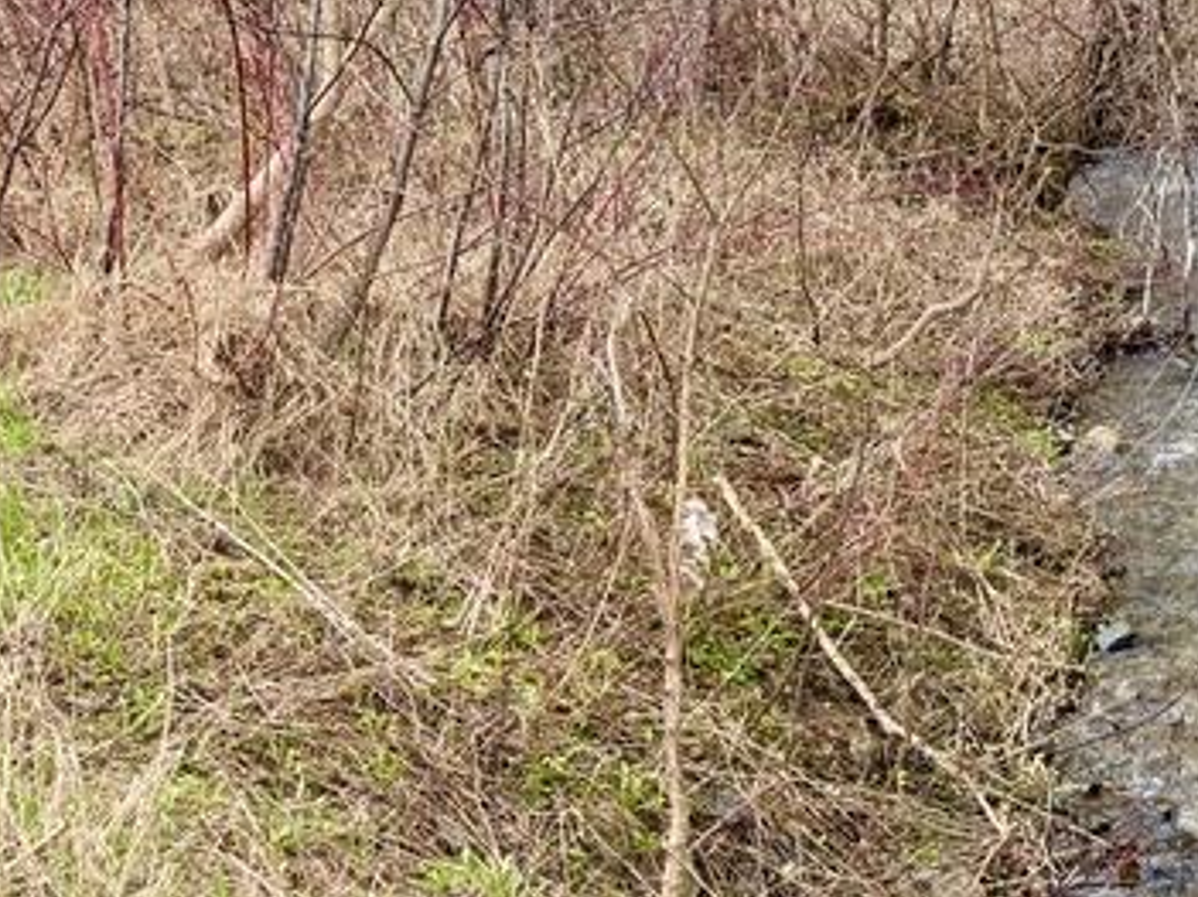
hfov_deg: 23.7
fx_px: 2422
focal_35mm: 70
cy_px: 249
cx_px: 1649
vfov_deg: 20.9
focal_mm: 6.76
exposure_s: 1/231
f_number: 1.78
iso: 80
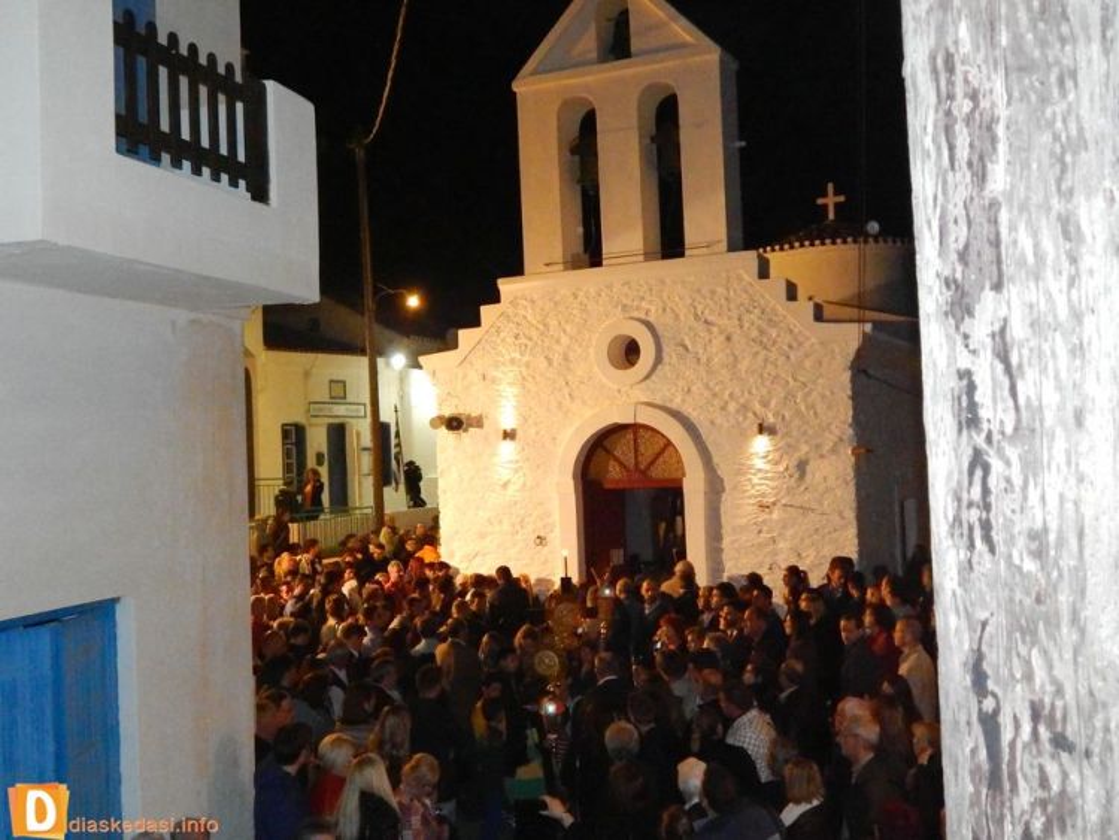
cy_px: 420
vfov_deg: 37.7
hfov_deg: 49.0
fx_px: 1229
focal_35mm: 38
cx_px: 560
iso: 3200
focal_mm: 6.8
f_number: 3.4
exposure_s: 1/125
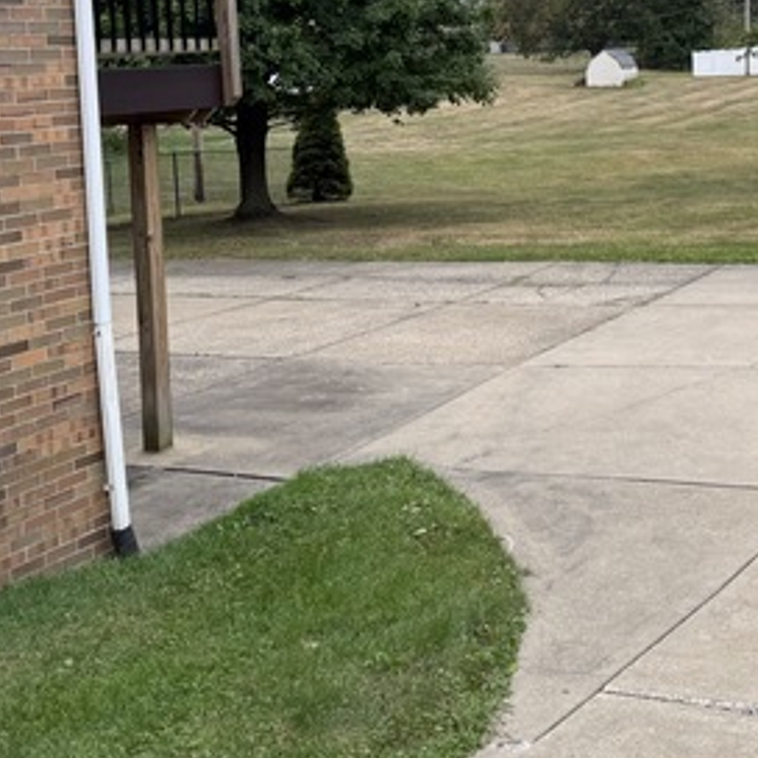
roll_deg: +2.5
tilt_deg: -2.4
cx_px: 606
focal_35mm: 52
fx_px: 1288
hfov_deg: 31.9
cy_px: 125
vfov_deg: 31.7
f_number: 1.78
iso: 80
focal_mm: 6.76
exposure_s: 1/506
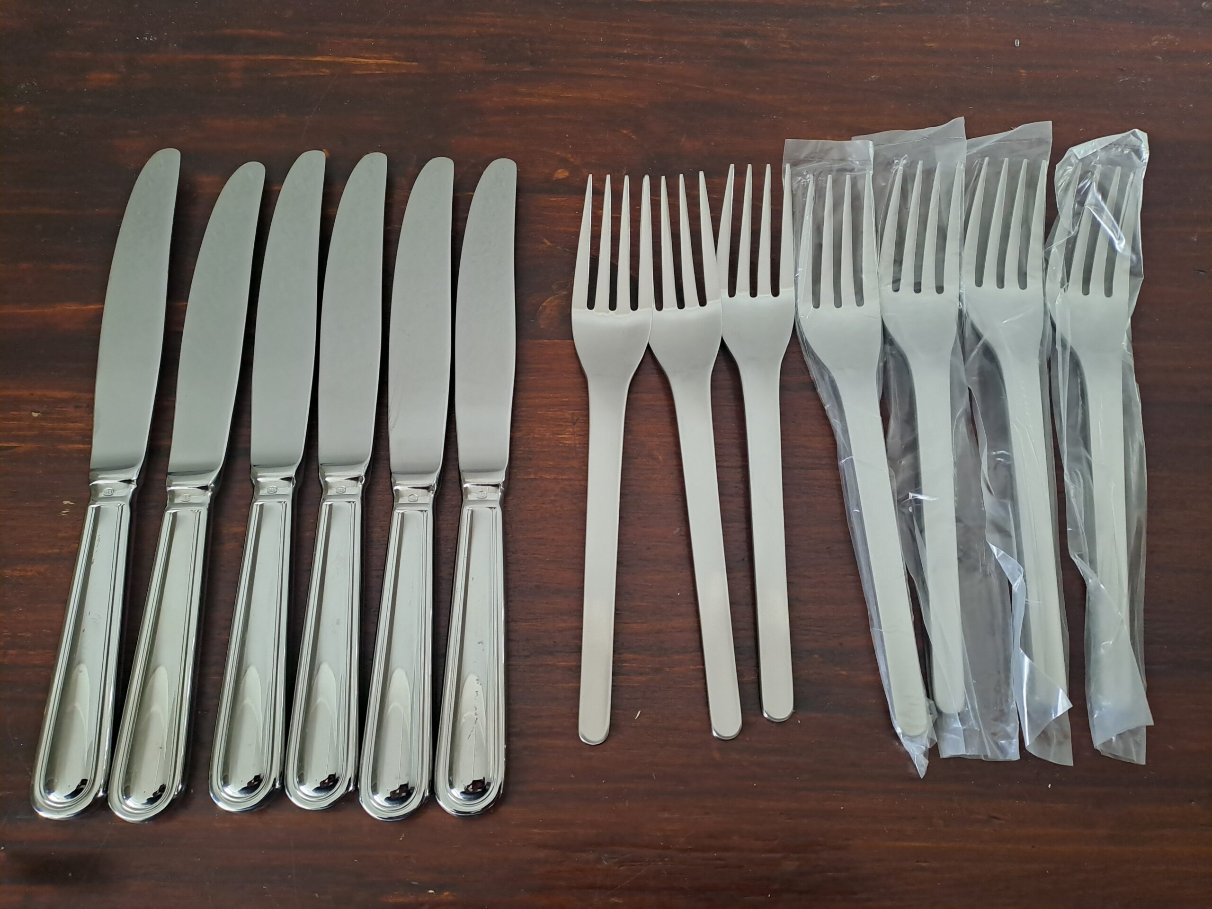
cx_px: 606
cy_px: 454
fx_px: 875
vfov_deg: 54.9
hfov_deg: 69.4
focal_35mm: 25
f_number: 1.8
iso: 320
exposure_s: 1/33
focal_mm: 4.65
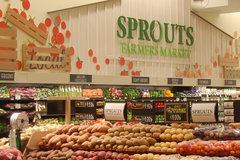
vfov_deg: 13.8
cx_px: 146
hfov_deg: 20.6
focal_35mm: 99
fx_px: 660
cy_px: 95
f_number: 4.5
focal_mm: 31
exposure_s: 1/50
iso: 400
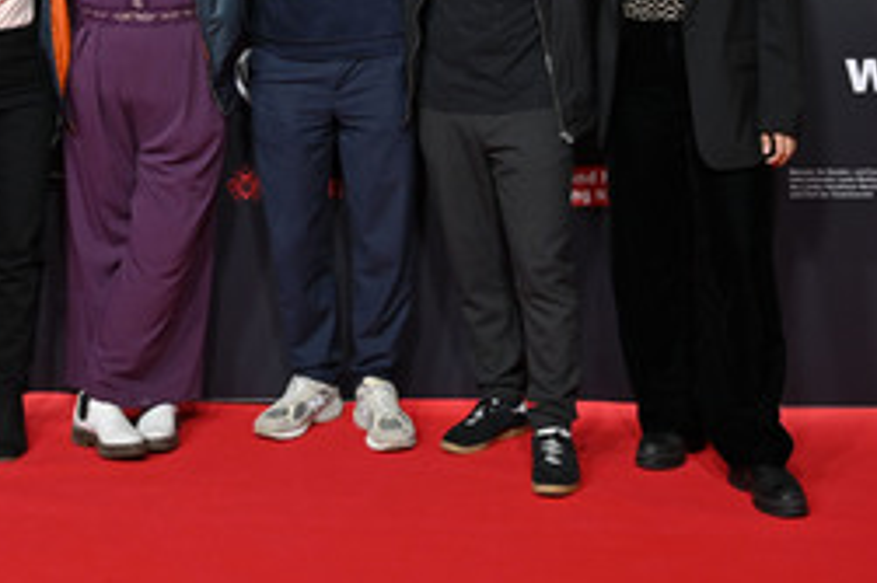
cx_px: 229
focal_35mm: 62
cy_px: 80
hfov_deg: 31.9
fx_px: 1507
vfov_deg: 21.5
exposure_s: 1/200
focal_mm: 34.5
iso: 1000
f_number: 5
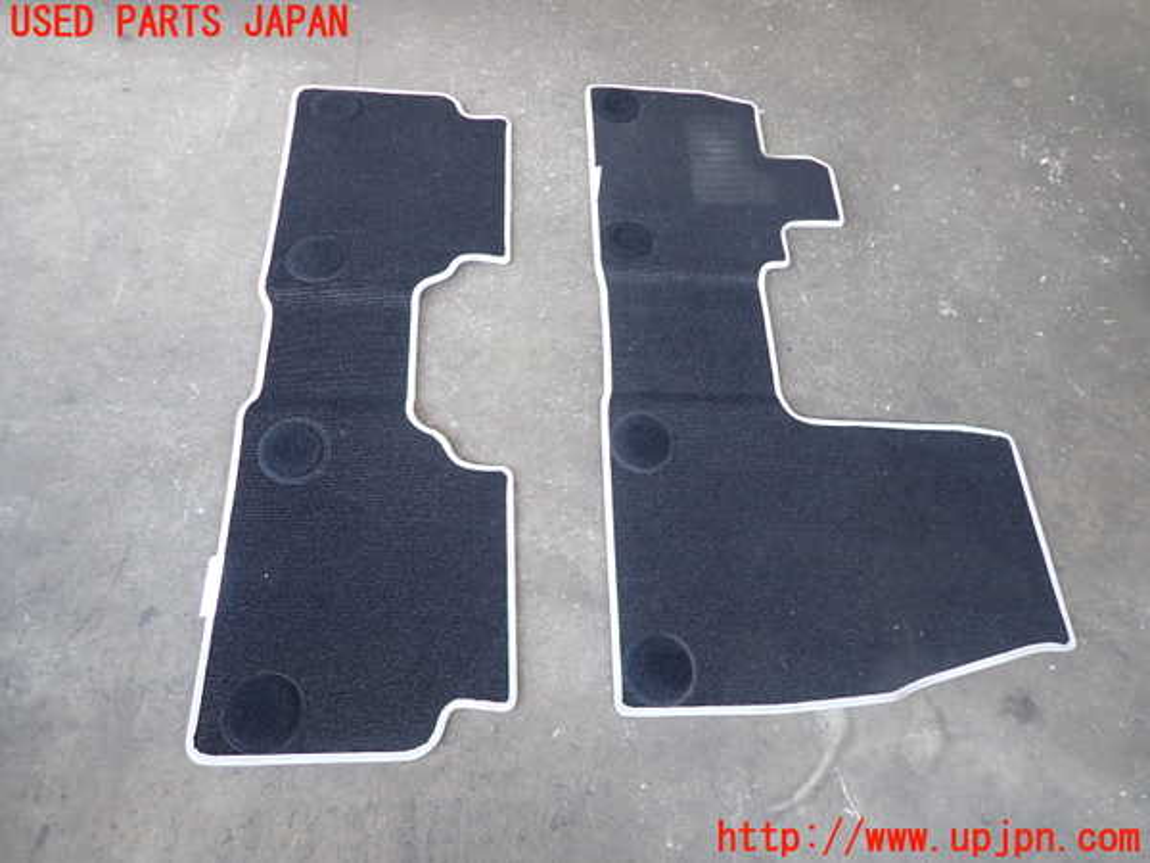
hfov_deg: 69.4
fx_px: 831
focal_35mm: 25
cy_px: 432
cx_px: 575
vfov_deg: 54.9
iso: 200
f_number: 2
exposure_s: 1/50
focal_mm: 4.5
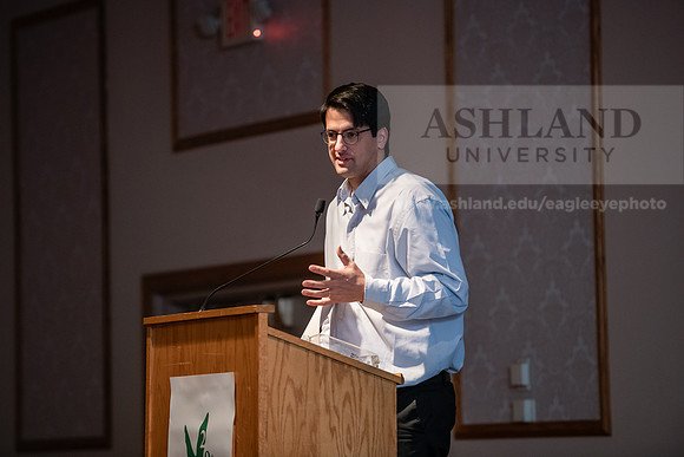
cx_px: 342
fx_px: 3421
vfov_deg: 7.6
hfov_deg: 11.4
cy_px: 228
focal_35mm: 180
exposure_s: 1/200
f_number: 3.2
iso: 3200
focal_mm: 180
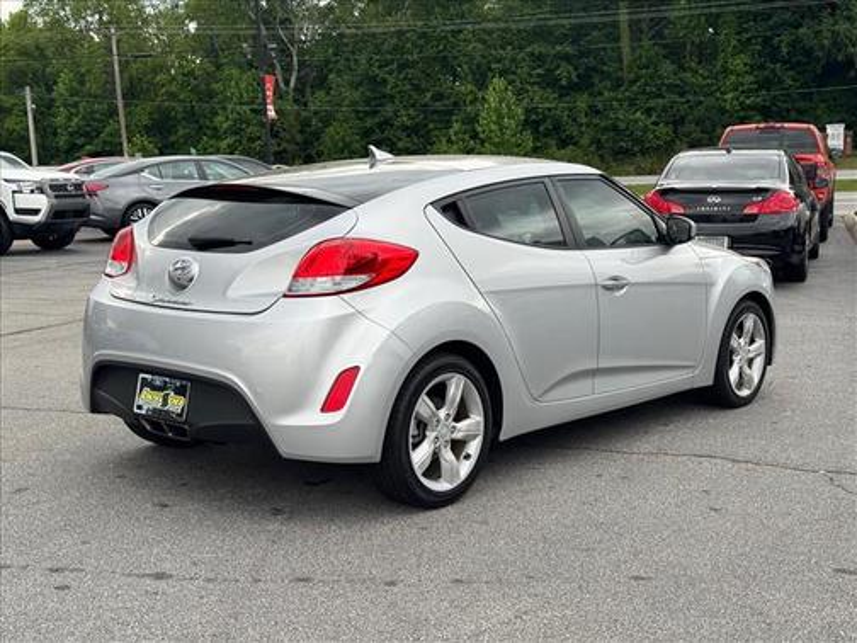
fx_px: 1188
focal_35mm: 48
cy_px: 322
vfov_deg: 30.3
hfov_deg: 39.7
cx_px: 428
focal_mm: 6.76
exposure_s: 1/454
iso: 64
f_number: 1.78
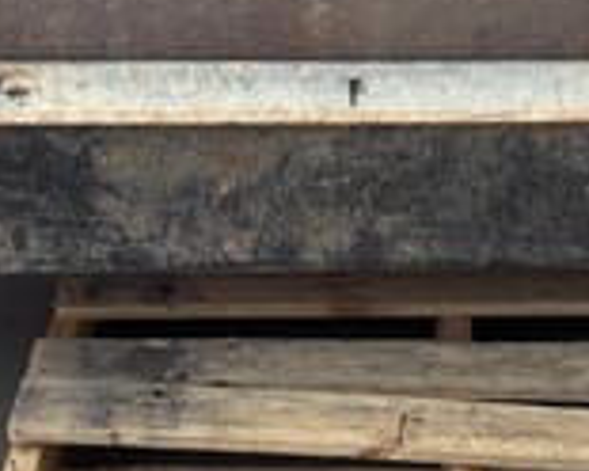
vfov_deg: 18.7
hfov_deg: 23.3
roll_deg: -2.3
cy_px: 199
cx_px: 327
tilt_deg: -32.8
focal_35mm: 82
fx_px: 1429
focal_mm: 5.96
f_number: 1.6
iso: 50
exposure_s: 1/1178
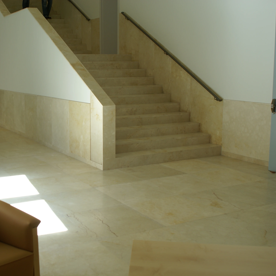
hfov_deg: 36.2
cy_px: 138
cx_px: 80
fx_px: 415
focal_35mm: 46
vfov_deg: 36.8
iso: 100
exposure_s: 1/80
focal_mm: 24
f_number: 4
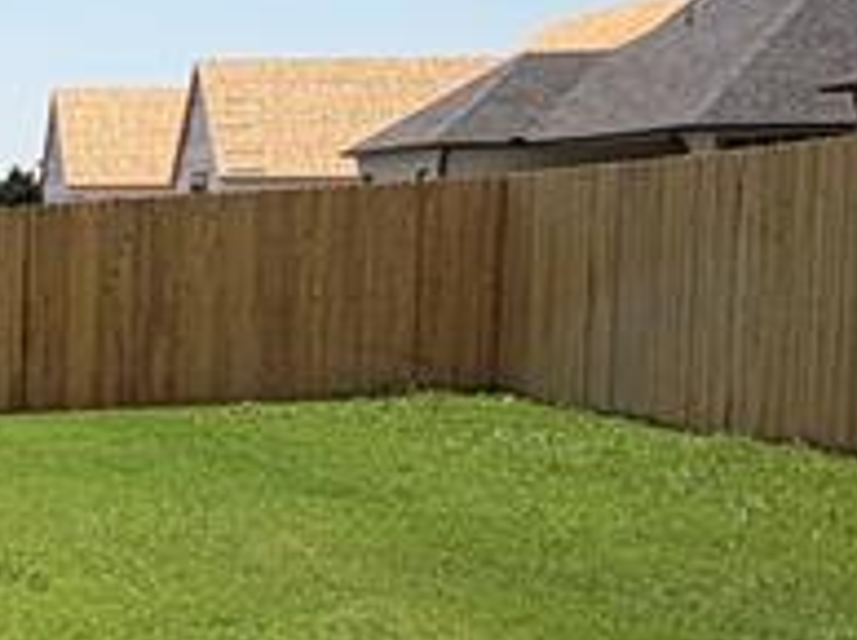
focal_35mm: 74
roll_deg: +0.2
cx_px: -588
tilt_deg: -3.7
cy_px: 331
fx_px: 1830
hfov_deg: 20.5
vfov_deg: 19.9
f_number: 2.2
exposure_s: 1/1017
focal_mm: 2.22
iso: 20
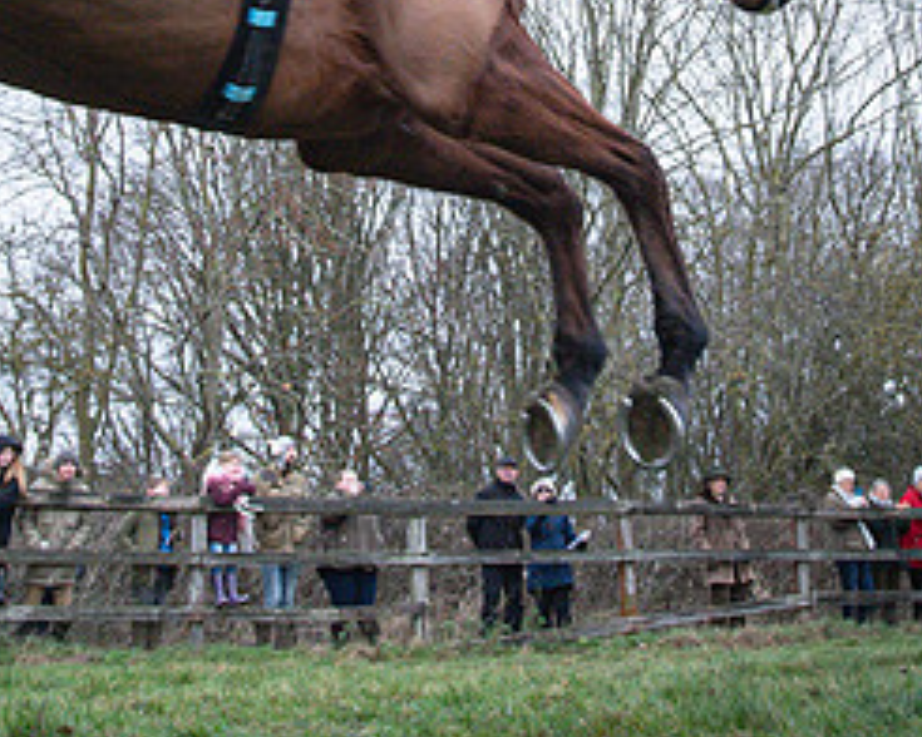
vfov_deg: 21.1
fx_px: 1856
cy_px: -120
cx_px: 513
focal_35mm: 68
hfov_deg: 27.9
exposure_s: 1/1000
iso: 2000
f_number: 7.1
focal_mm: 19
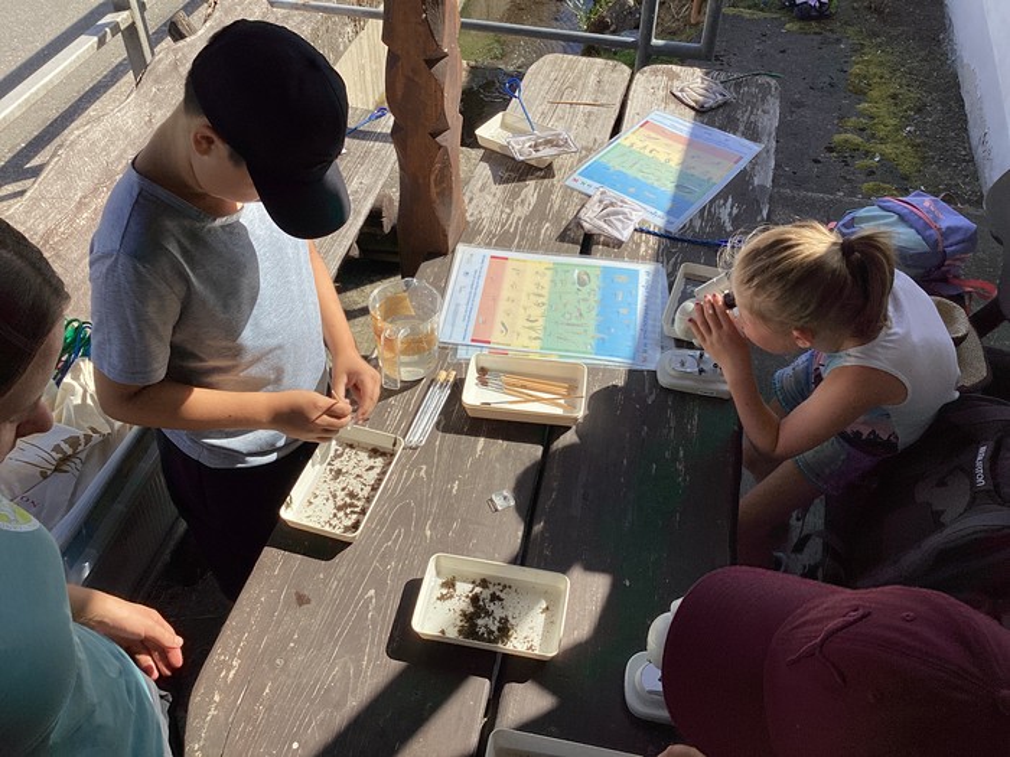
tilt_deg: -44.5
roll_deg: +1.3
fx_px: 904
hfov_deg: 58.4
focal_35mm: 31
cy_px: 378
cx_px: 505
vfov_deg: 45.4
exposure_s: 1/791
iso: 25
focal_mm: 3.3
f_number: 2.4
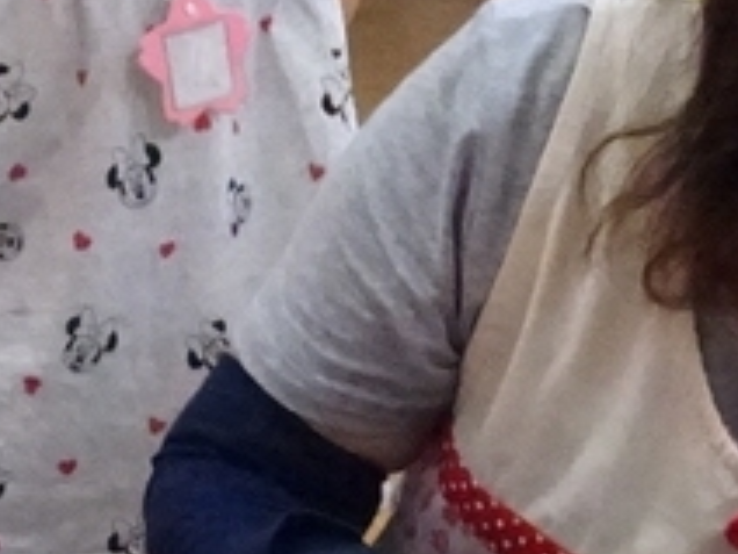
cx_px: 334
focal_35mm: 136
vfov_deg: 10.6
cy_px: 767
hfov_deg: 14.5
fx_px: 2899
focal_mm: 4.1
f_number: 3.5
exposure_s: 1/250
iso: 2500
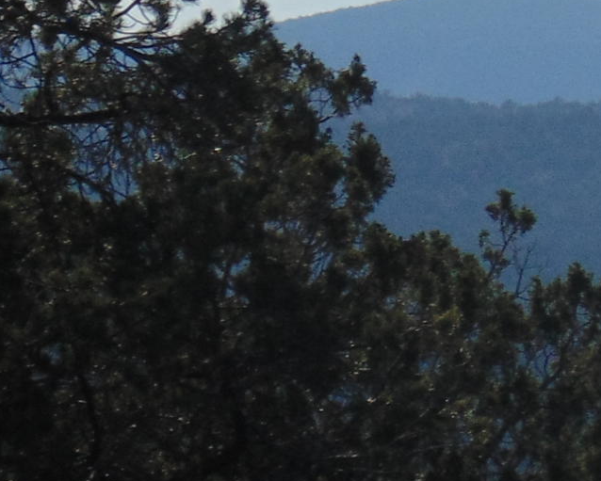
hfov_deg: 2.7
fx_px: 12653
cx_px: 550
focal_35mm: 711
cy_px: 54
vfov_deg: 2.2
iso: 80
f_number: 16.3
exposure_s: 1/125
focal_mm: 27.8
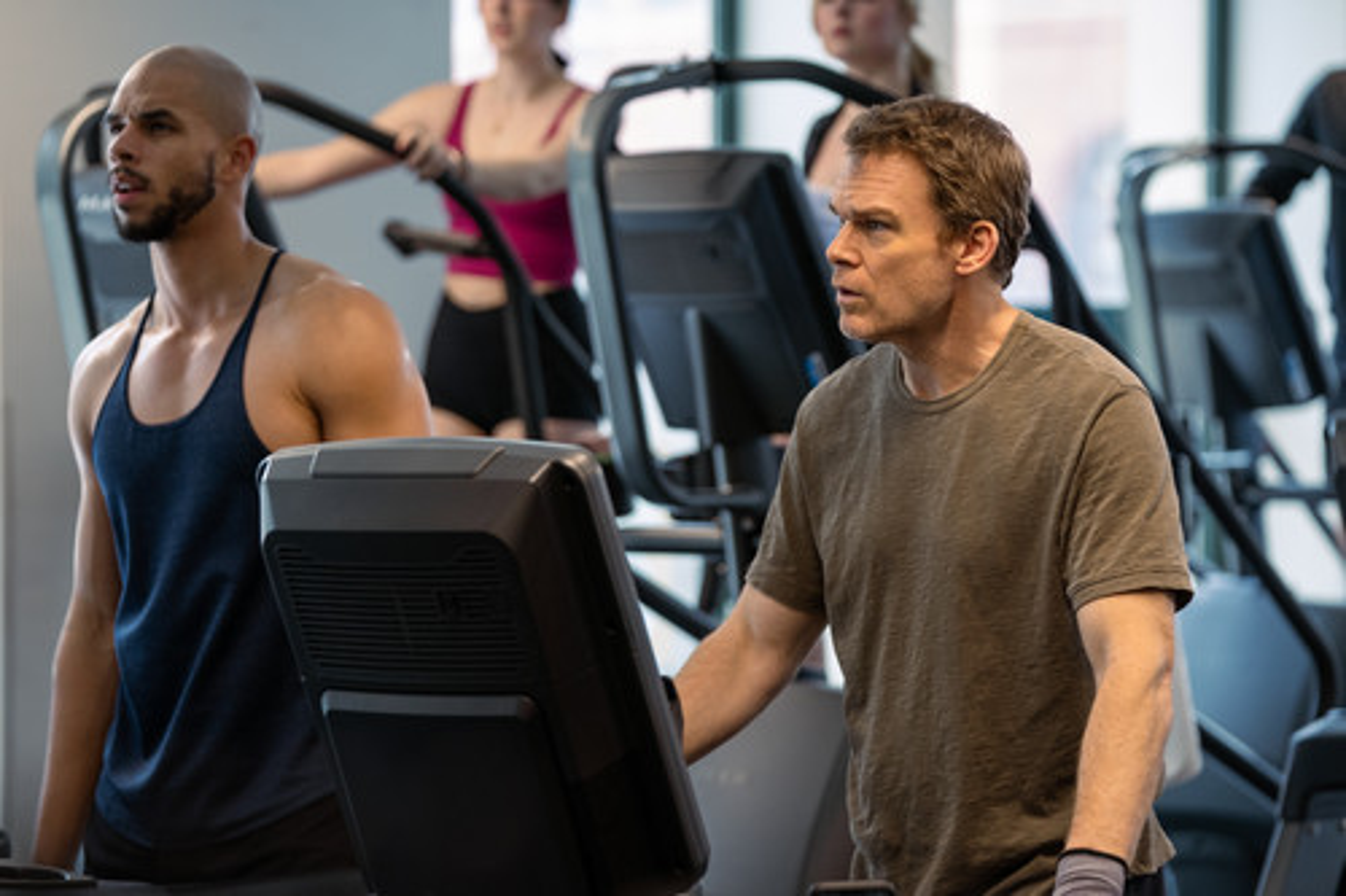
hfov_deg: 14.3
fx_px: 5382
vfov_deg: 9.5
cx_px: 673
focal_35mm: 144
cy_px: 448
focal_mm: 144
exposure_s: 1/200
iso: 1600
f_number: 4
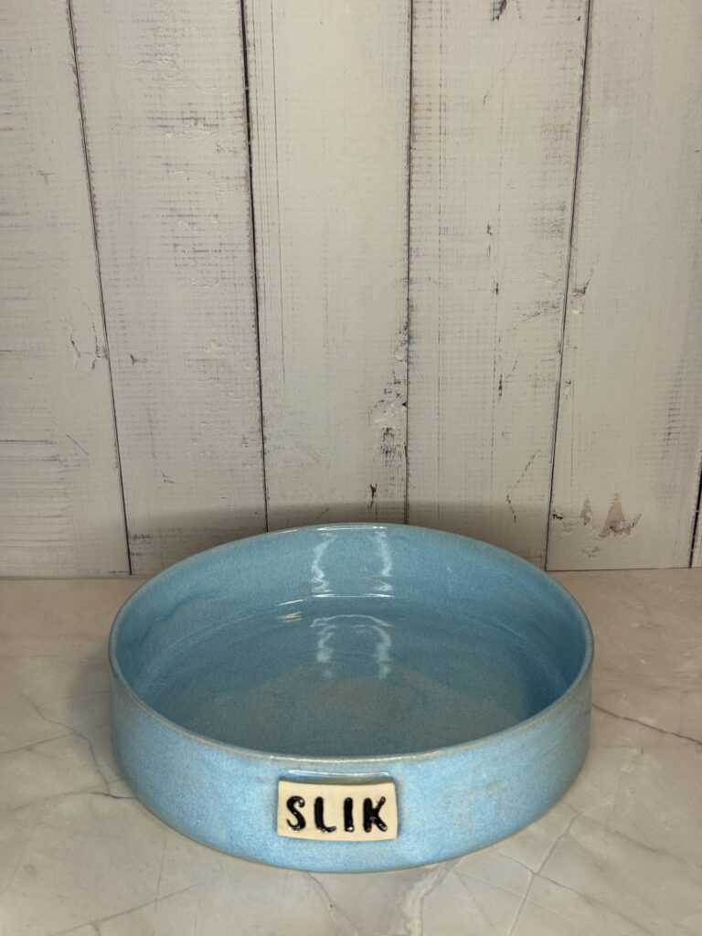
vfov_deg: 39.7
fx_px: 1298
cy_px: 468
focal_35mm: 48
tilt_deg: -23.3
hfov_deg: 30.3
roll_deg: +0.1
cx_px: 351
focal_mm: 6.76
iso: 80
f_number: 1.78
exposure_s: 1/119
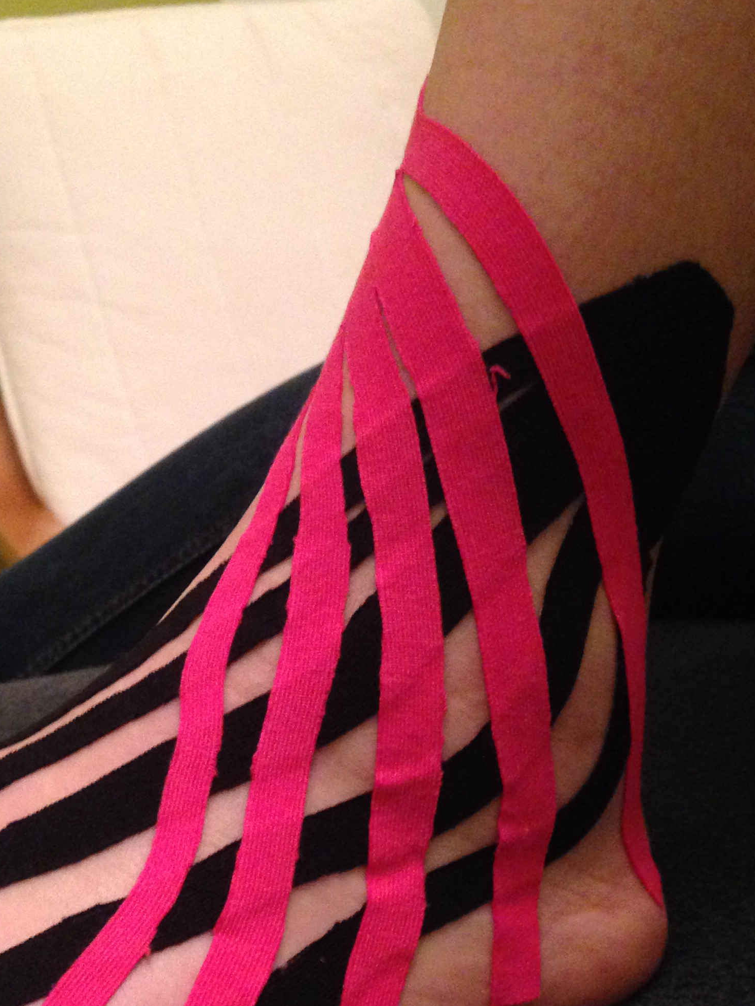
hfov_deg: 26.4
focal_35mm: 55
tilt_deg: -13.9
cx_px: 236
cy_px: 647
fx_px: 1599
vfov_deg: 34.7
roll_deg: +6.2
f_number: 2.4
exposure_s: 1/15
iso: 500
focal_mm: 4.12
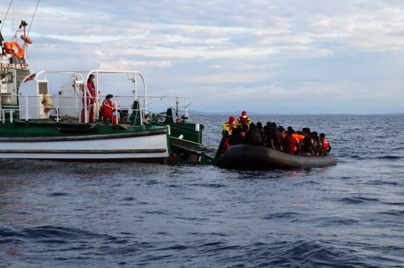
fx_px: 1004
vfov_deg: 15.2
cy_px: 126
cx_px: 215
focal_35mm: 90
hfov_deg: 22.7
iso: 100
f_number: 7.1
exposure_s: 1/100
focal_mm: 55
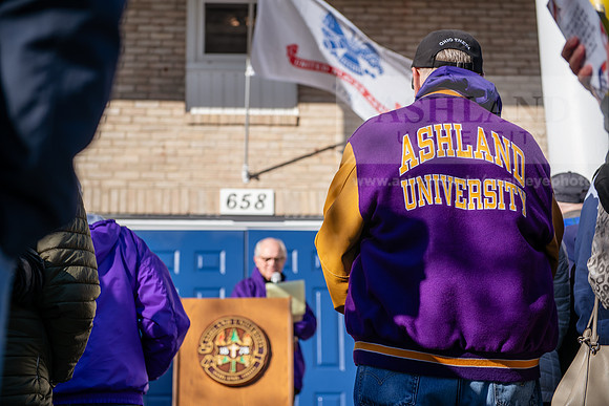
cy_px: 203
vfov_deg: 21.9
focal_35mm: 62
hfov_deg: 32.4
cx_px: 304
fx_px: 1049
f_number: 4
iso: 80
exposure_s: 1/500
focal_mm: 62
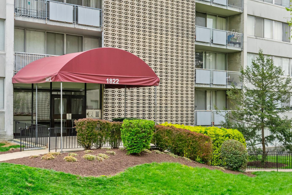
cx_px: 206
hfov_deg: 37.6
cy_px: 106
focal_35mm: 52
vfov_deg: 26.0
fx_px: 422
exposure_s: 1/250
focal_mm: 35
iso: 640
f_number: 8
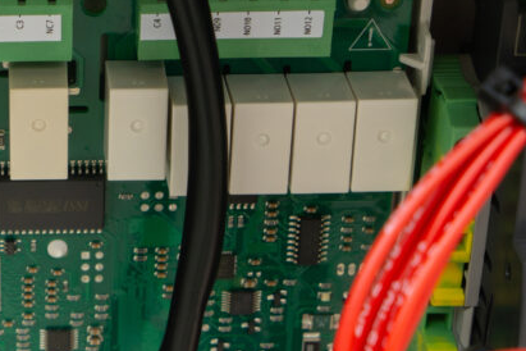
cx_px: -109
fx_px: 1782
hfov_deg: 16.1
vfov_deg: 11.2
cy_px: 249
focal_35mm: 122
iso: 250
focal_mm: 49
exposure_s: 1/50
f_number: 9
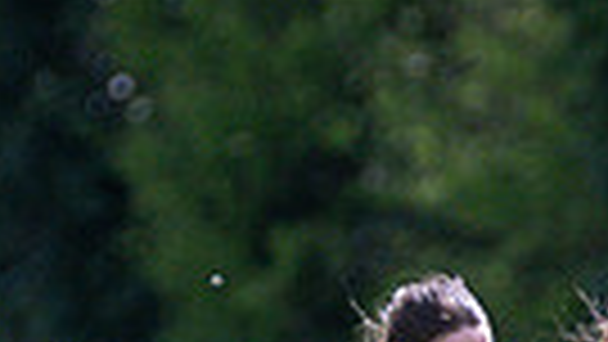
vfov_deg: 0.7
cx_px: 300
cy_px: 934
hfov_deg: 1.3
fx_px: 26816
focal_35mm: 1663
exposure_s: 1/6400
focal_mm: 240
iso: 180
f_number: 2.8
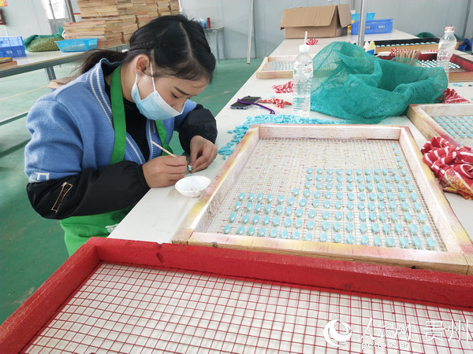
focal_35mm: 30
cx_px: 236
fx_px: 410
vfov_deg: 46.8
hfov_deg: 60.0
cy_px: 177
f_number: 1.8
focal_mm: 3.95
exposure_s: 1/100
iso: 110
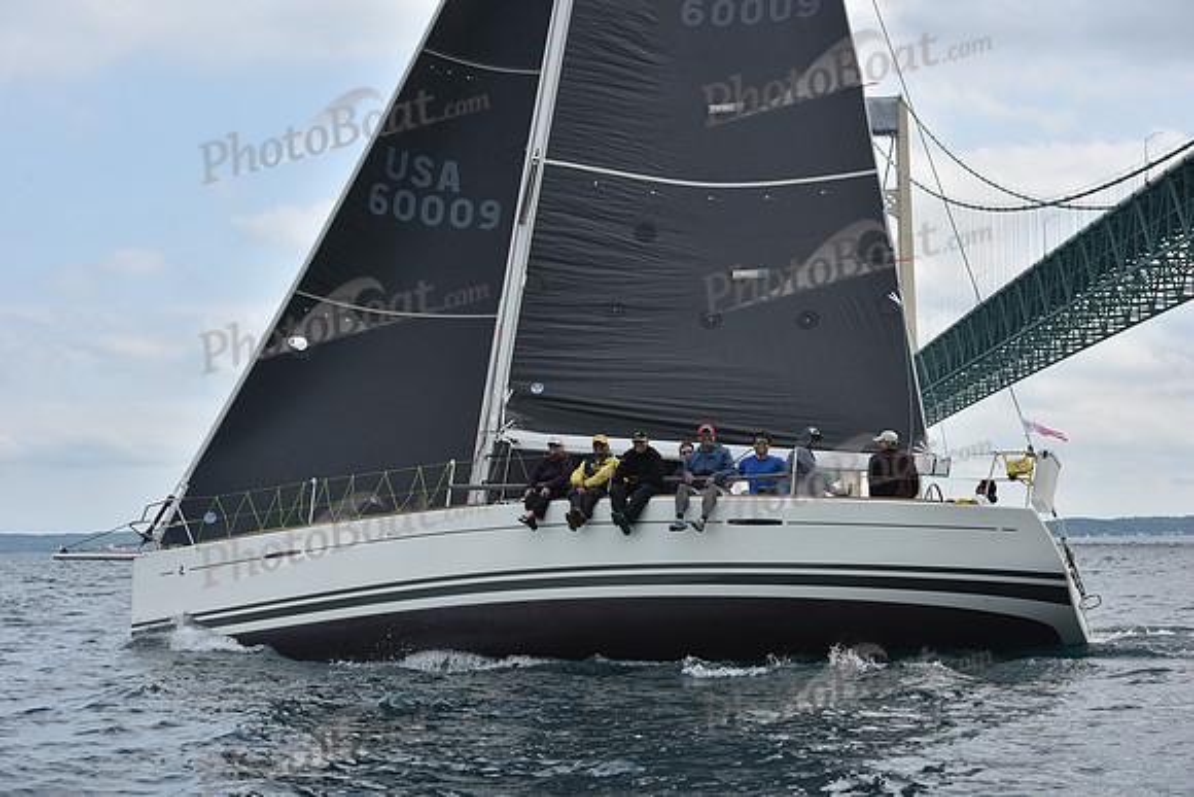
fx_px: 2322
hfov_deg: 28.8
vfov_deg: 19.5
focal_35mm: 70
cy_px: 398
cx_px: 597
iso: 400
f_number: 9
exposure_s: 1/800
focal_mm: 70
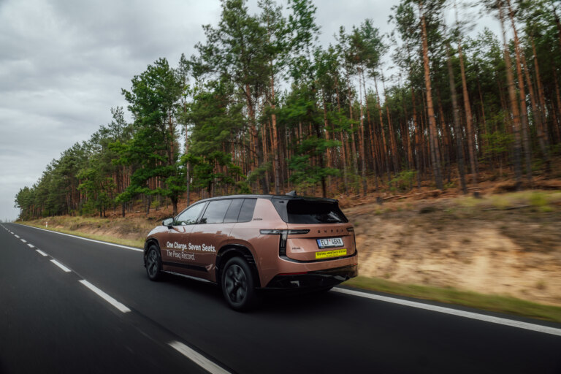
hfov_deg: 84.0
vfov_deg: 61.9
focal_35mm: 20
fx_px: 312
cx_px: 280
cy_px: 187
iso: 100
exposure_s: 1/80
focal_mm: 20
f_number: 8
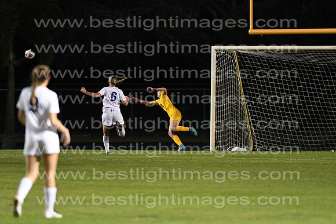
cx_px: 168
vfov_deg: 3.1
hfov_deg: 4.6
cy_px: 112
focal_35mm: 450
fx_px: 4201
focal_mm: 300
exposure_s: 1/640
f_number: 3.2
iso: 8000
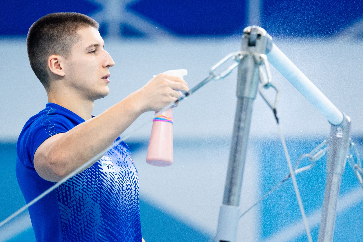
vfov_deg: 3.0
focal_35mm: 463
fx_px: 4668
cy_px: 87
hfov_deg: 4.5
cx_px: 179
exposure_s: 1/1250
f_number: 2.8
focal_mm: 200
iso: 2000
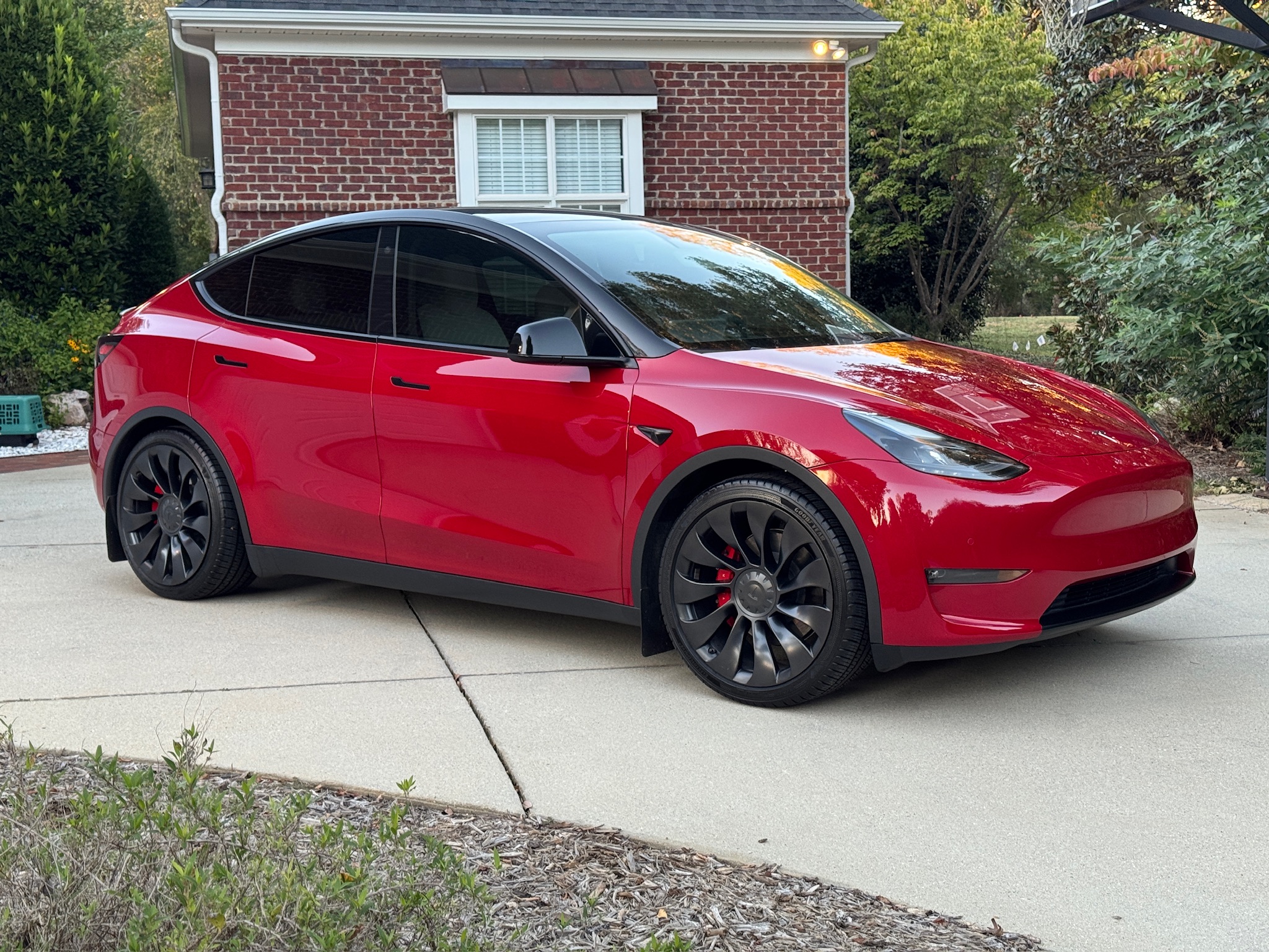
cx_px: 634
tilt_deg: -6.4
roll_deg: +1.4
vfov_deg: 30.3
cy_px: 476
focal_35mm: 48
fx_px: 1760
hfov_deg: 39.7
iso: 100
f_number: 1.78
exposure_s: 1/80
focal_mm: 6.76
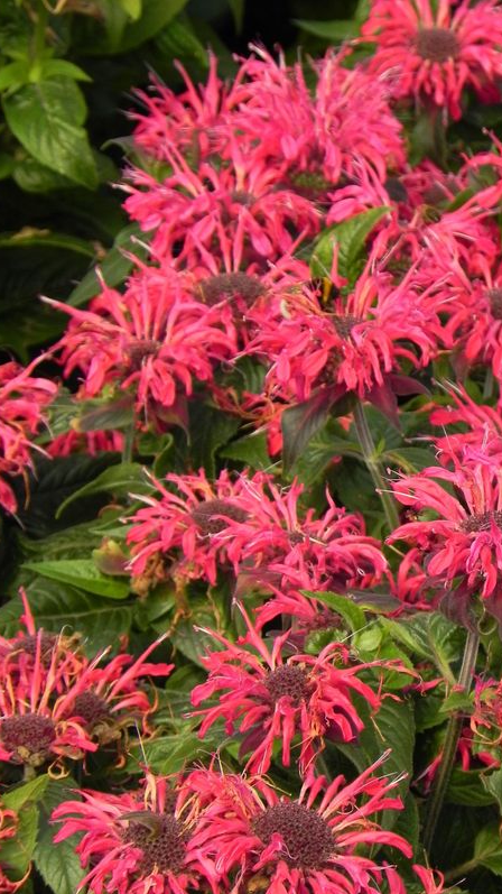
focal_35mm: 270
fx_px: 6393
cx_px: 323
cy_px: 448
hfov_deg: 4.5
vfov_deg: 8.0
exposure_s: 1/640
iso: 160
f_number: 5
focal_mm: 44
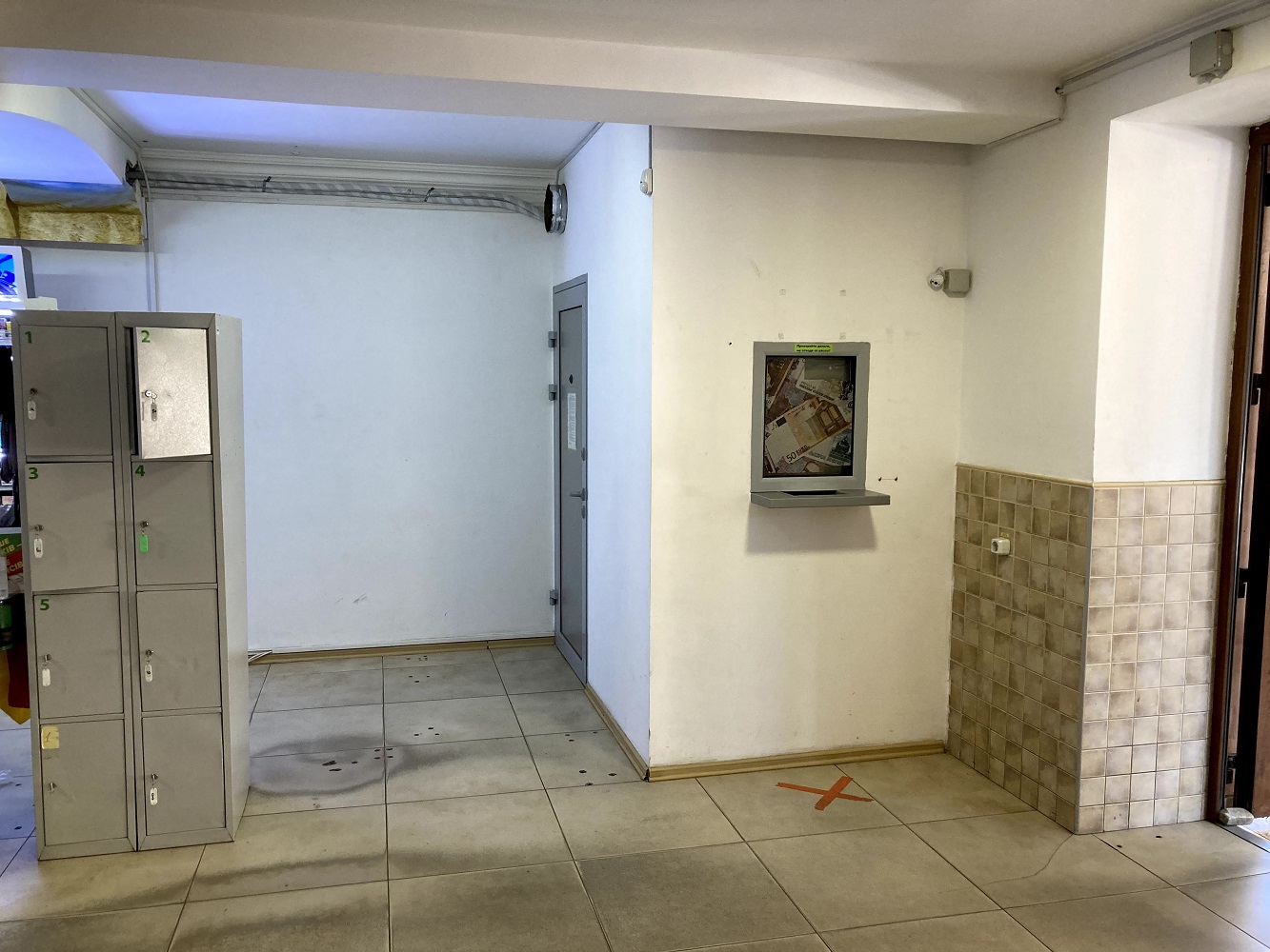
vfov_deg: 49.8
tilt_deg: -4.3
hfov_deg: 63.4
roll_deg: +0.3
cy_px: 476
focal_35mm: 28
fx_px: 1027
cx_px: 635
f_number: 1.8
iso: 80
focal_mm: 3.99
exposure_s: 1/73
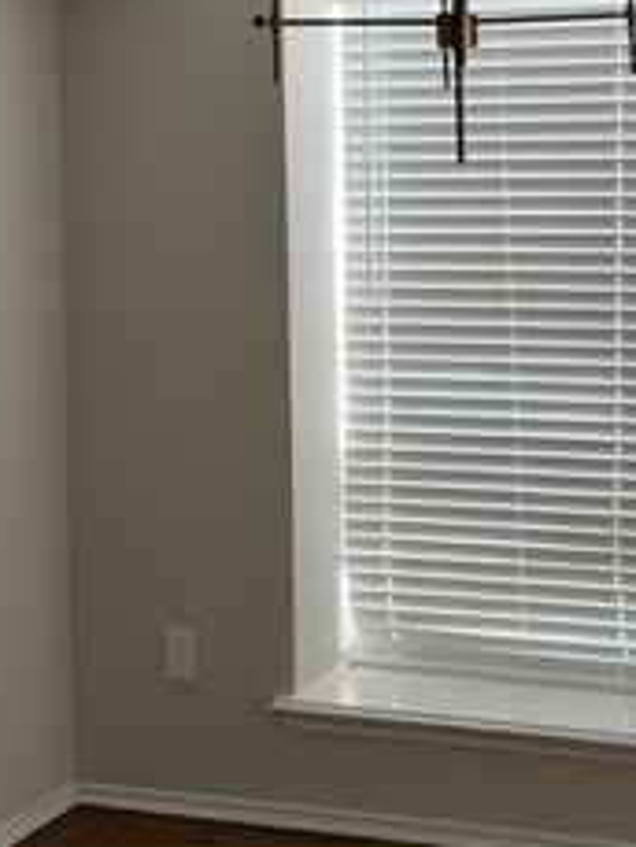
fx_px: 1640
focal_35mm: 67
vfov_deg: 28.7
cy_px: 252
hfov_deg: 21.6
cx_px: 540
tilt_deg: -3.0
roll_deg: +0.3
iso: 80
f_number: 1.78
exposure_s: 1/212
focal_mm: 6.76
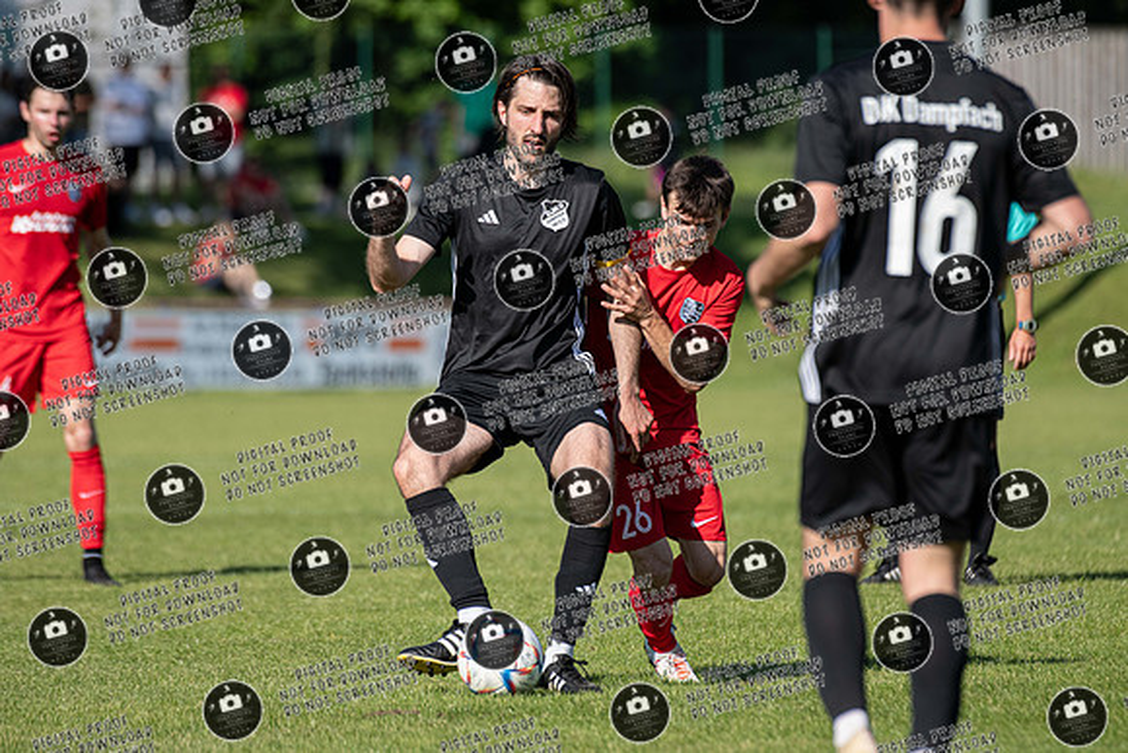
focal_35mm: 360
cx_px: 564
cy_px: 376
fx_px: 11282
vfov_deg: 3.8
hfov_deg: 5.7
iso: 500
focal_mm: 360
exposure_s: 1/1600
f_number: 5.6
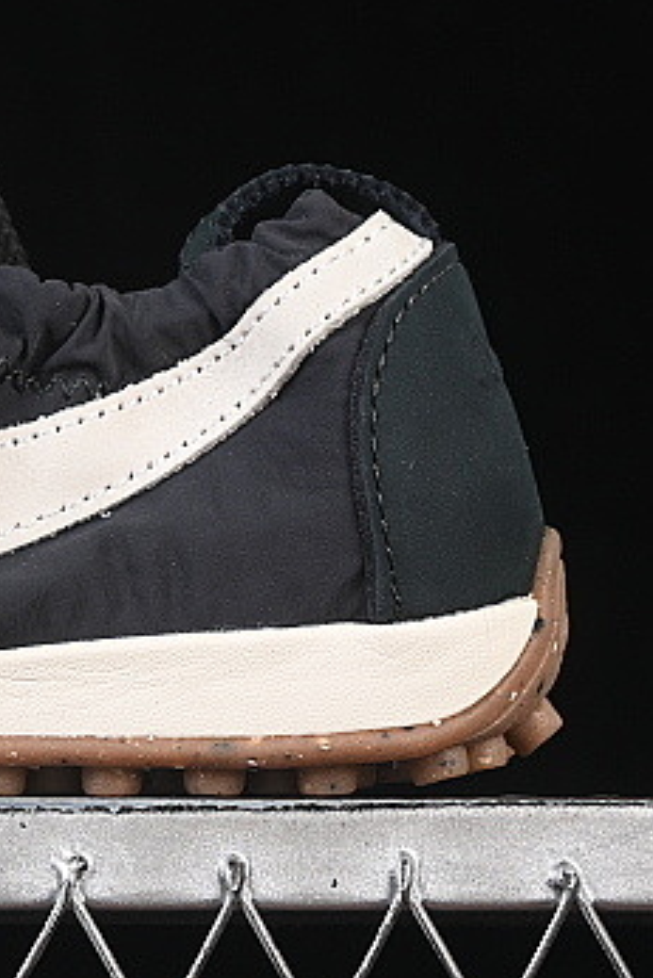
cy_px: 161
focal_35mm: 234
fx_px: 6360
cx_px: -345
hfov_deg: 5.8
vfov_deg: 8.8
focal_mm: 50
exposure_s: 1/60
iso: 160
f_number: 6.3
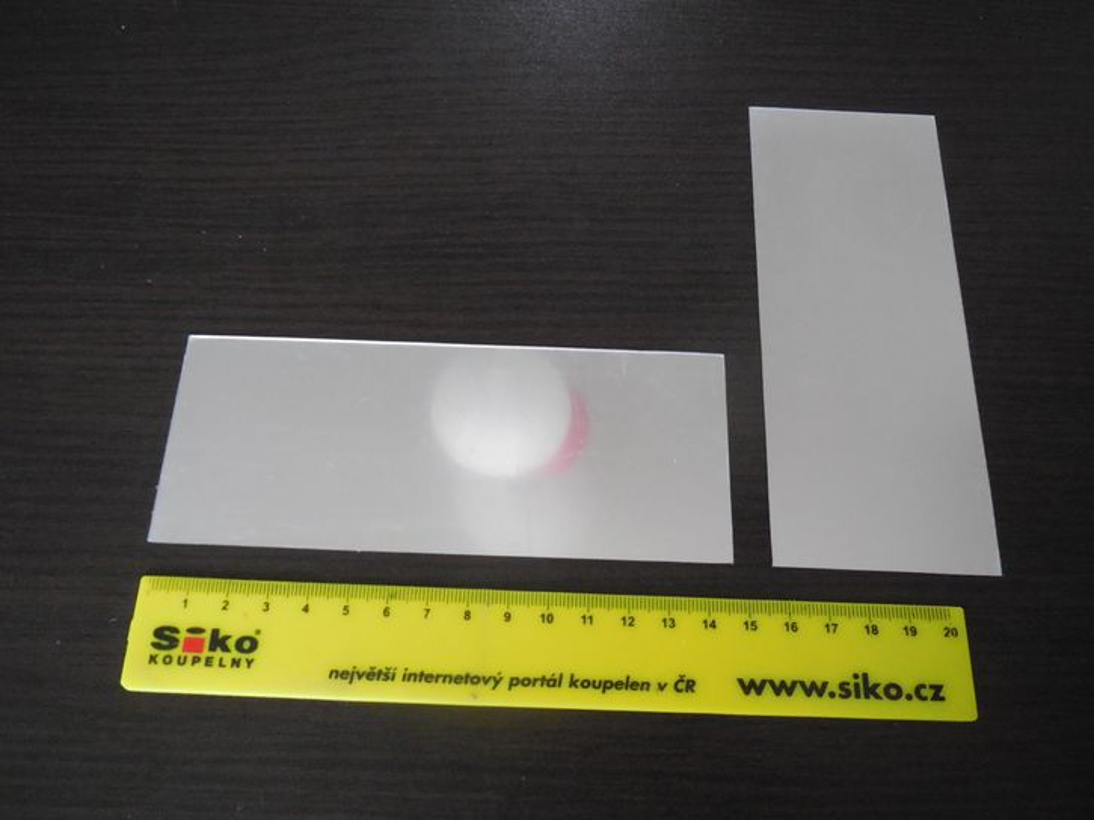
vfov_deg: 46.8
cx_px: 547
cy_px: 410
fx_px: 948
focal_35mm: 30
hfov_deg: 60.0
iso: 800
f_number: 3.2
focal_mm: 5.3
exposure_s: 1/30
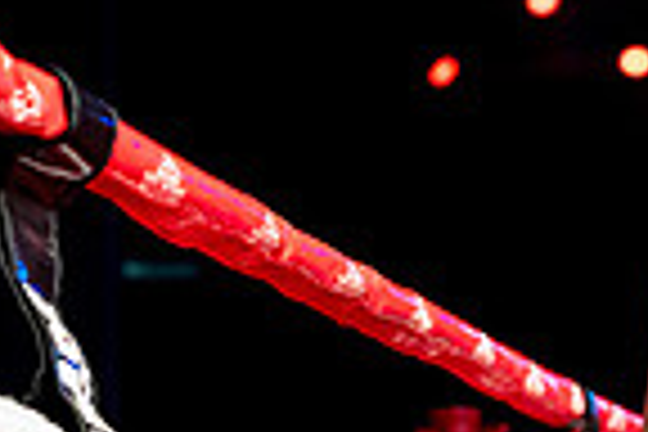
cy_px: 304
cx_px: 922
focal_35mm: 202
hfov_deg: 9.9
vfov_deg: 6.8
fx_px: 3636
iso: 4000
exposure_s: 1/1000
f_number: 2.8
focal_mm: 50
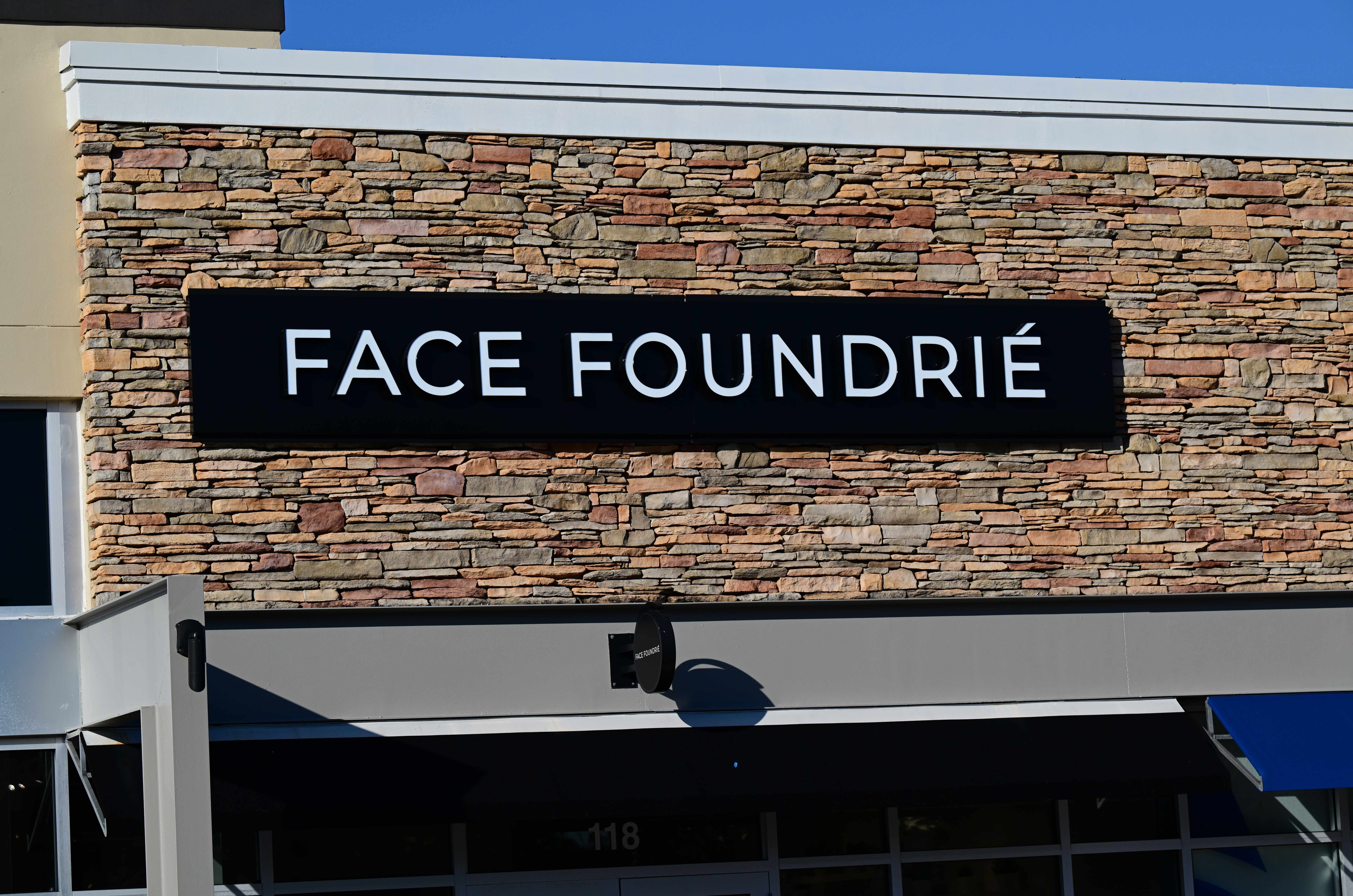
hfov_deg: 21.7
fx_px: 3526
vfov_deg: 14.5
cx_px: 676
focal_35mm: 94
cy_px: 448
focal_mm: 94
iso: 500
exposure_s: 1/5000
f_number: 6.3
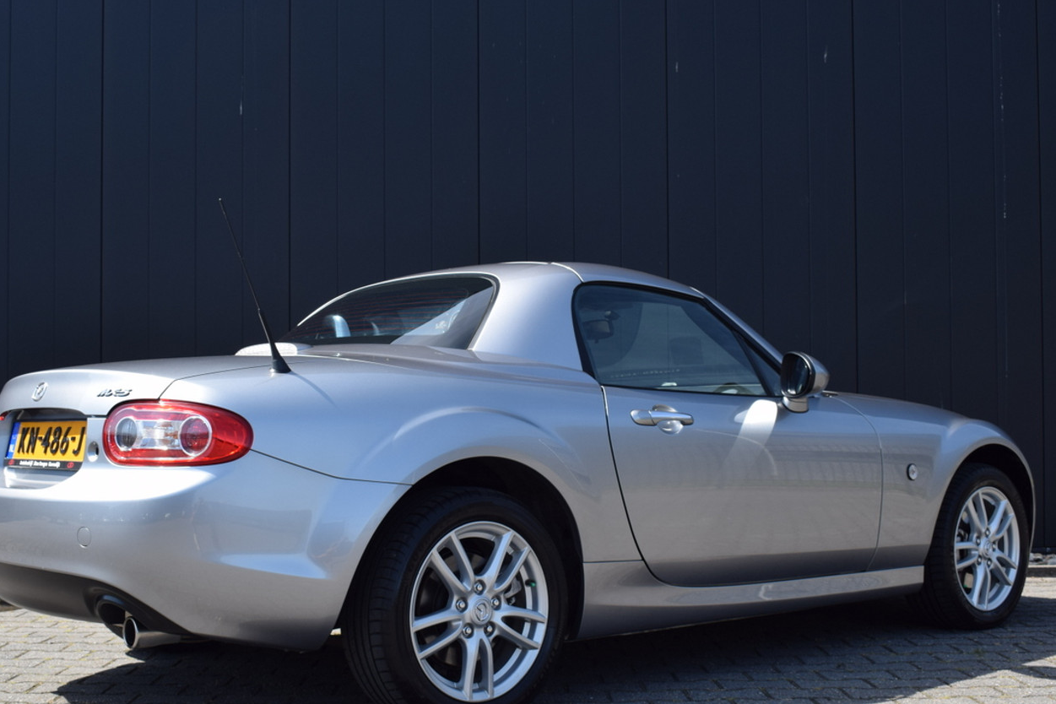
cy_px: 386
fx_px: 1379
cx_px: 487
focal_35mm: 47
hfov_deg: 41.9
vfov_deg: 28.6
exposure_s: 1/320
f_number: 8
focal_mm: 28
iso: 200
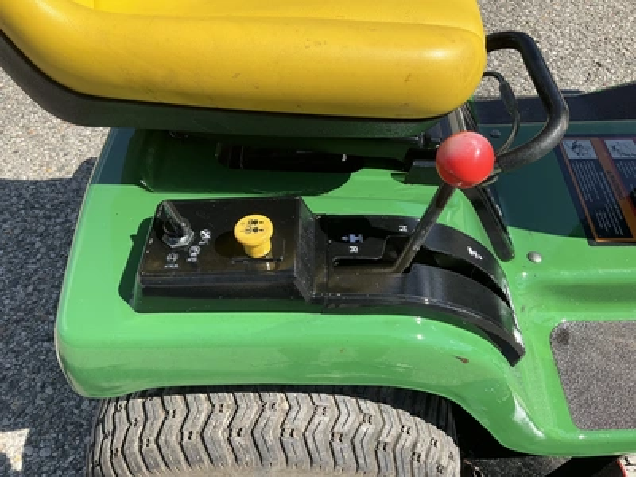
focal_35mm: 29
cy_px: 238
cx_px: 318
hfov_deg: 61.7
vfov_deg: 48.2
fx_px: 533
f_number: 1.8
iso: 25
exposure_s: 1/1144
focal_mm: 3
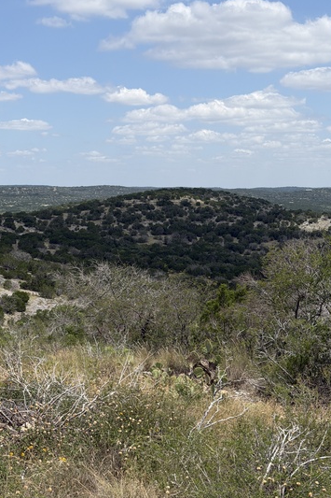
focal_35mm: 60
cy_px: 267
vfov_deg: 33.4
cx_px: 146
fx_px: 828
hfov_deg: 22.6
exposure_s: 1/6536
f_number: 1.78
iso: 64
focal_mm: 6.76
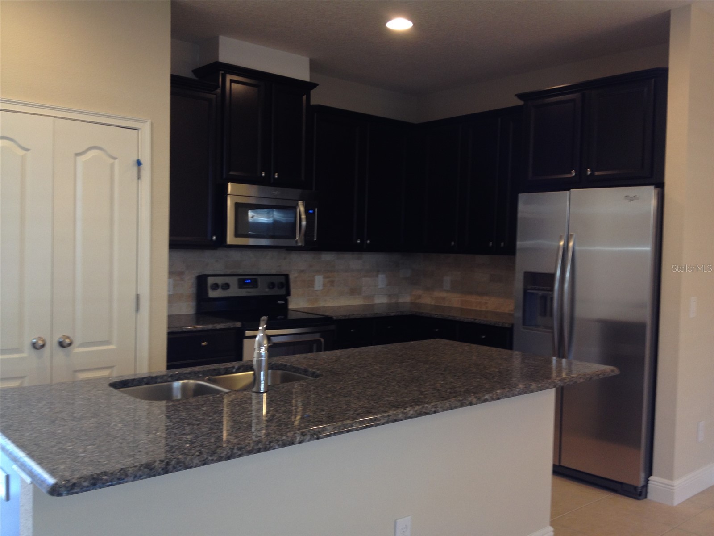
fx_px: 722
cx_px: 357
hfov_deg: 52.6
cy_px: 268
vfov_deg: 40.7
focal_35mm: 35
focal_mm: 4.28
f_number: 2.4
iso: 50
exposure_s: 1/20
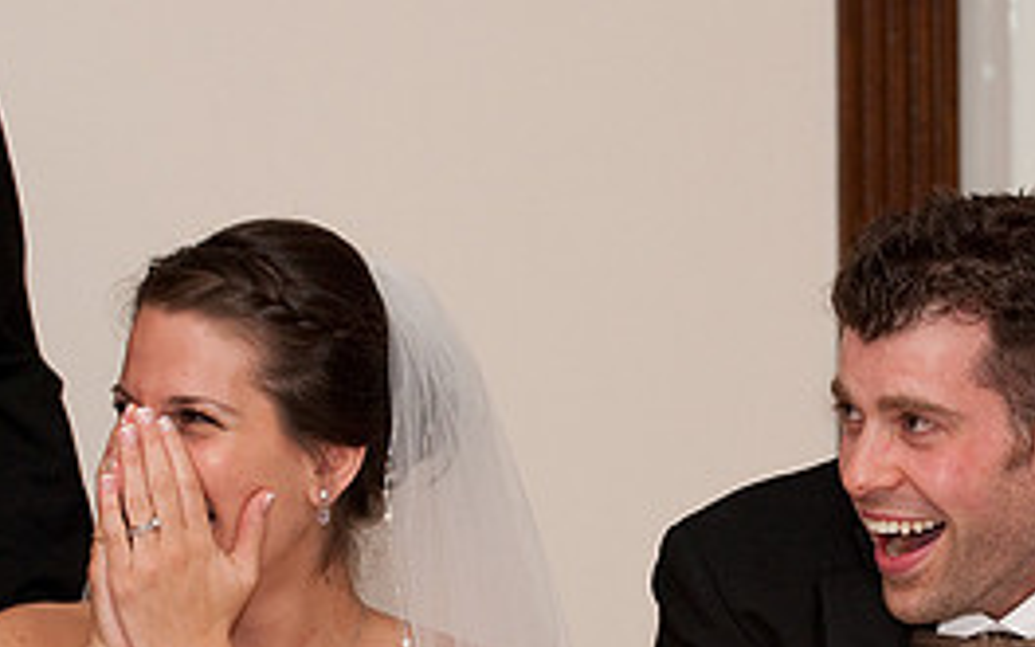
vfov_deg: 5.8
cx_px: 682
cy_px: 439
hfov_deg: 9.2
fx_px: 6431
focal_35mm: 228
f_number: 4.5
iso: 2000
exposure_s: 1/60
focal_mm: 102
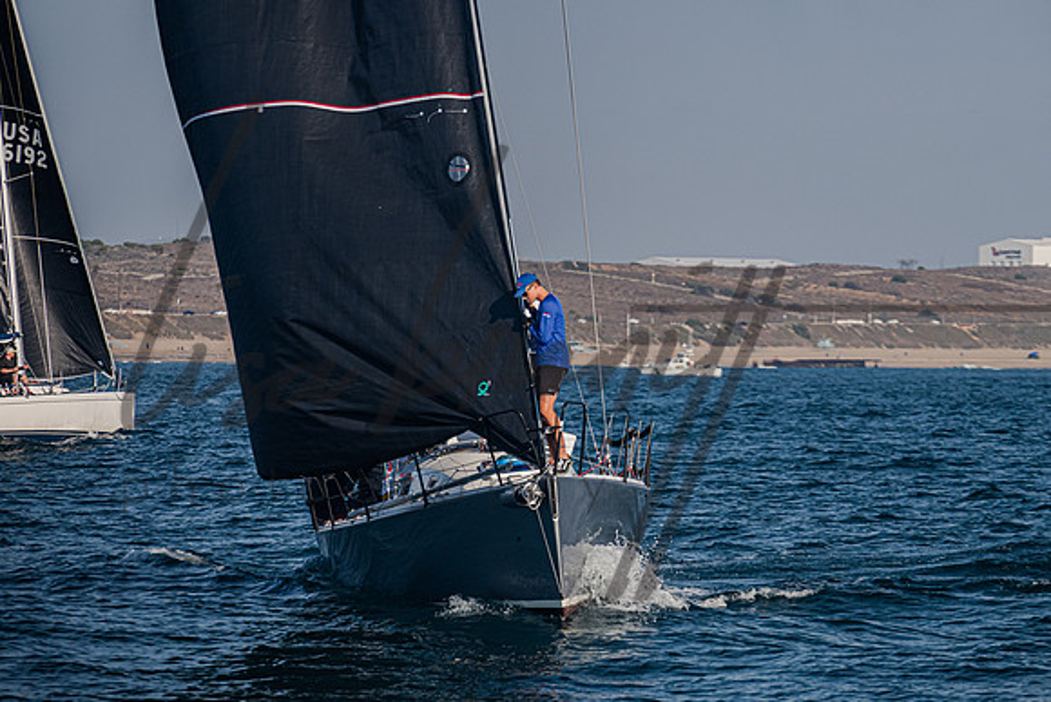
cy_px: 263
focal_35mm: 274
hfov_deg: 7.5
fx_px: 7998
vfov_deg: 5.0
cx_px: 644
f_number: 6.3
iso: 400
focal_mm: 200
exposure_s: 1/1000
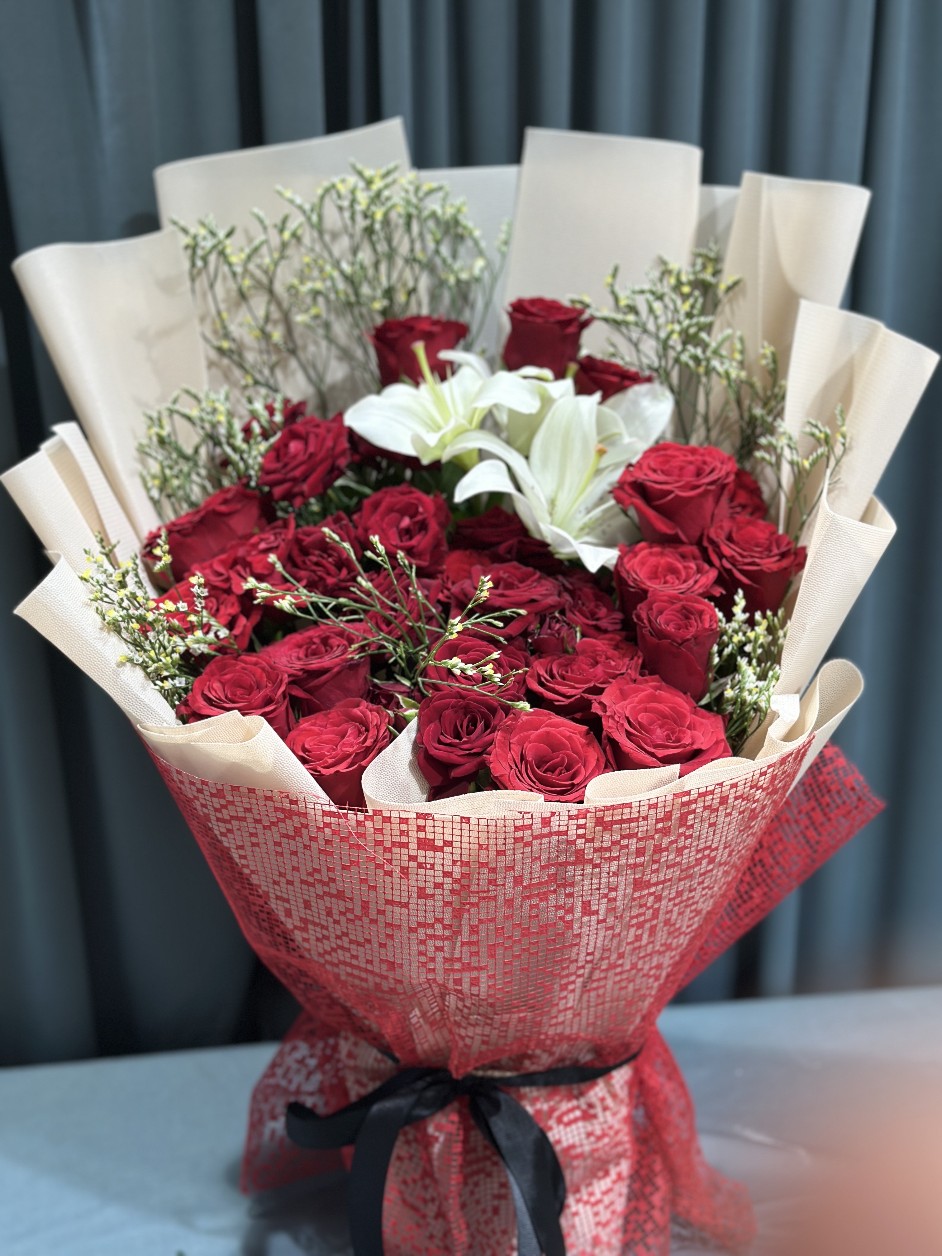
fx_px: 1742
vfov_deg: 39.7
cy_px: 628
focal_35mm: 48
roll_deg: -0.3
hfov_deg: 30.3
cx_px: 471
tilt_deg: -16.9
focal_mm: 6.86
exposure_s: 1/153
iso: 64
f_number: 1.78
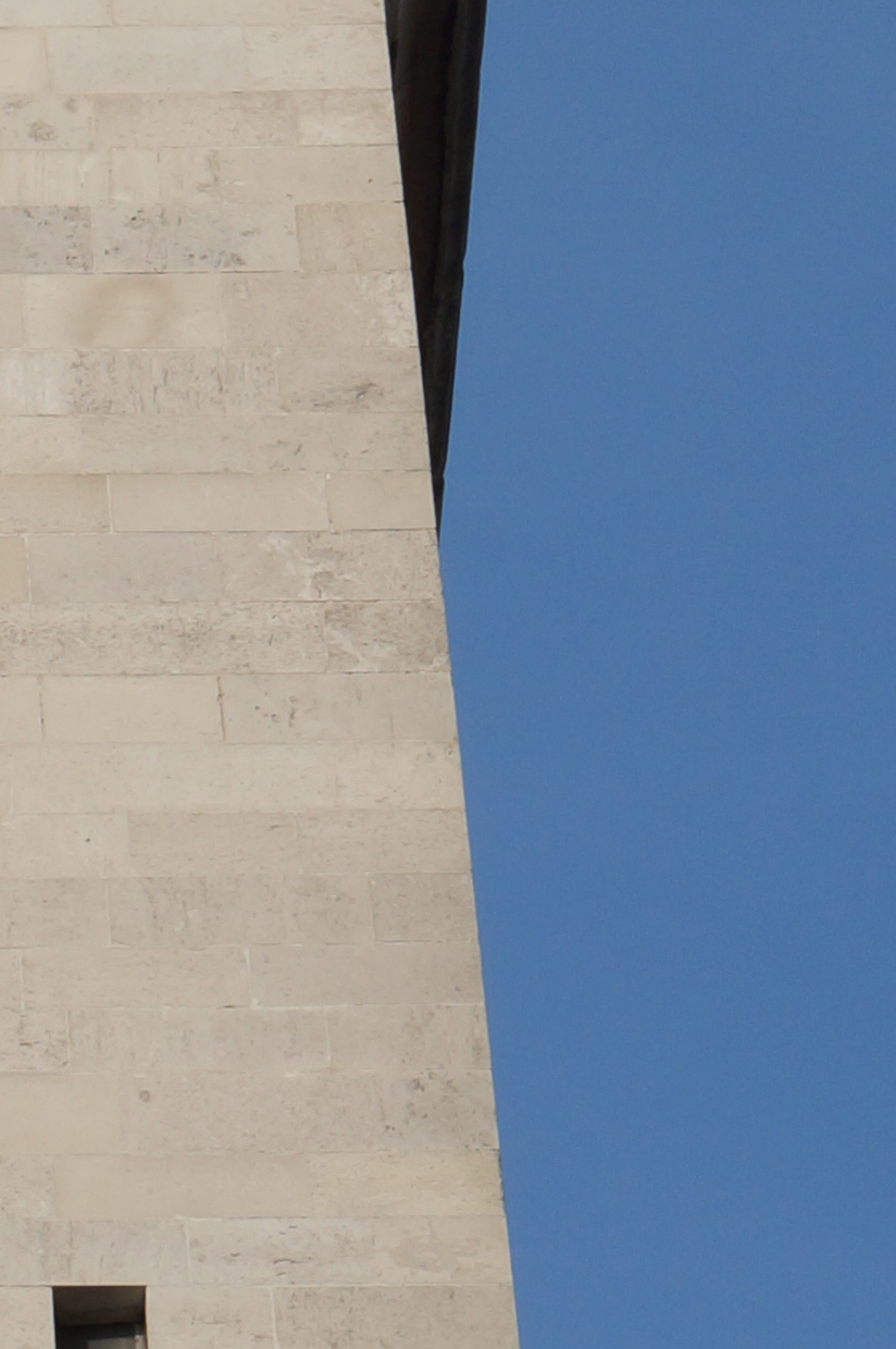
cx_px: -640
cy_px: -243
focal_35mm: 297
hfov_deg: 4.6
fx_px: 11112
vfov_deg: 6.9
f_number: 13
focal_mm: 50
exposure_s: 1/250
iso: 200
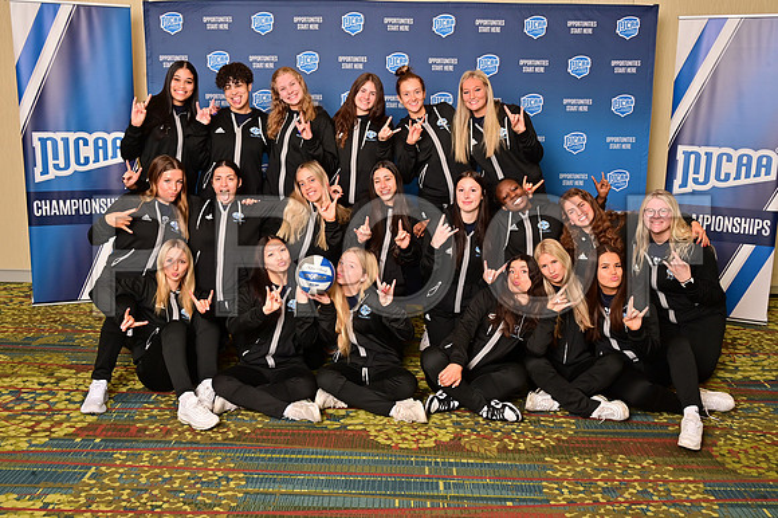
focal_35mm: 36
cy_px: 259
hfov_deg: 53.2
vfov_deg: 36.8
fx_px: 778
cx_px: 389
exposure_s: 1/125
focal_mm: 36
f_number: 10
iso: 400
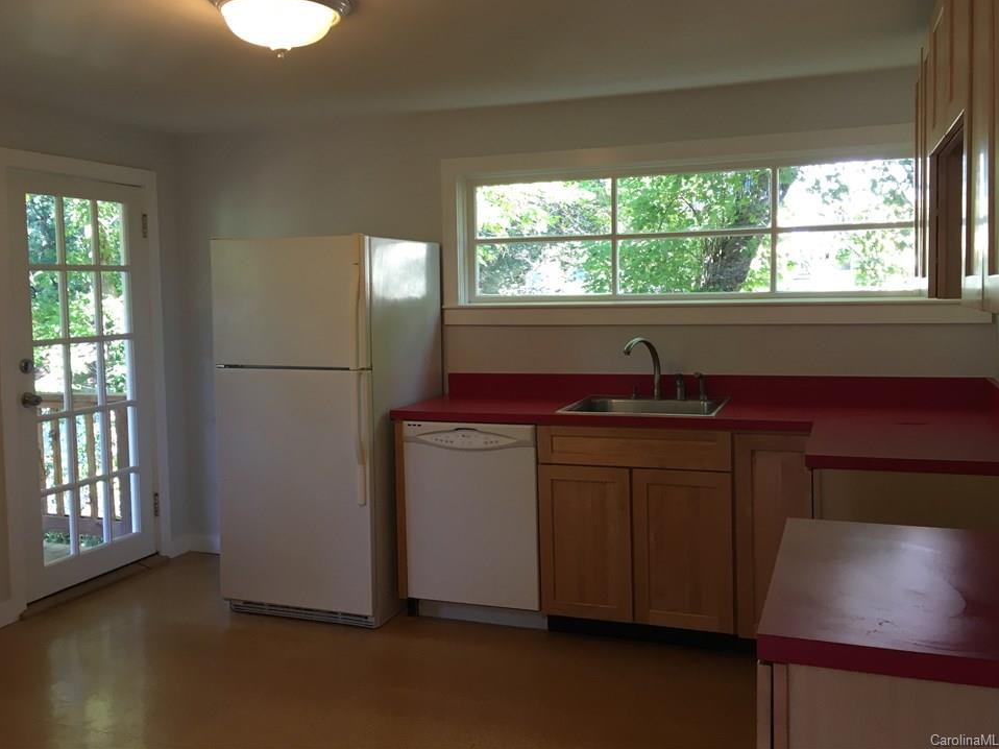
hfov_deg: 58.4
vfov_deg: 45.4
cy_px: 349
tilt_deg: -3.2
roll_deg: +1.4
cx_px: 516
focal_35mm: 31
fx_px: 894
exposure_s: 1/30
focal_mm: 4.15
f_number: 2.2
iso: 50
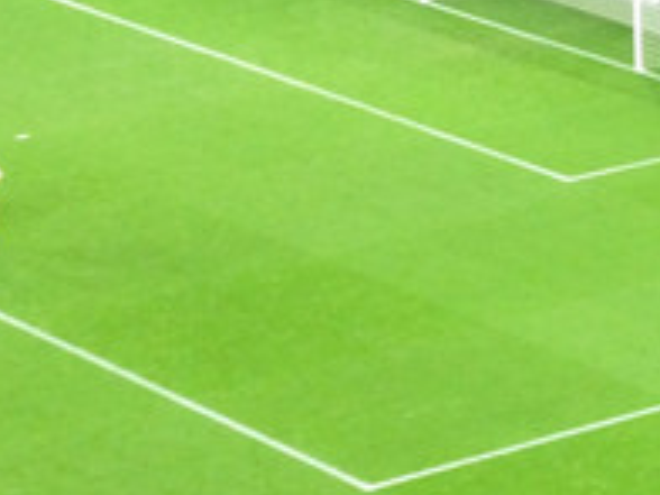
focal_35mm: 229
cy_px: -256
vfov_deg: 6.4
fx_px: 4366
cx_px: 1064
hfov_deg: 8.4
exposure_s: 1/80
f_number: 4.5
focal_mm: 12.5
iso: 800
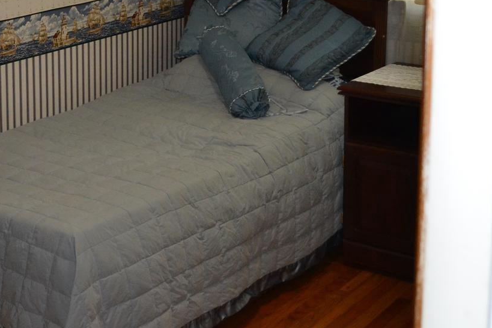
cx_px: 93
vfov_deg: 17.9
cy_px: 27
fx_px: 1025
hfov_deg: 26.5
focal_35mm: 75
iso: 800
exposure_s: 1/60
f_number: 3.8
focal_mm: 20
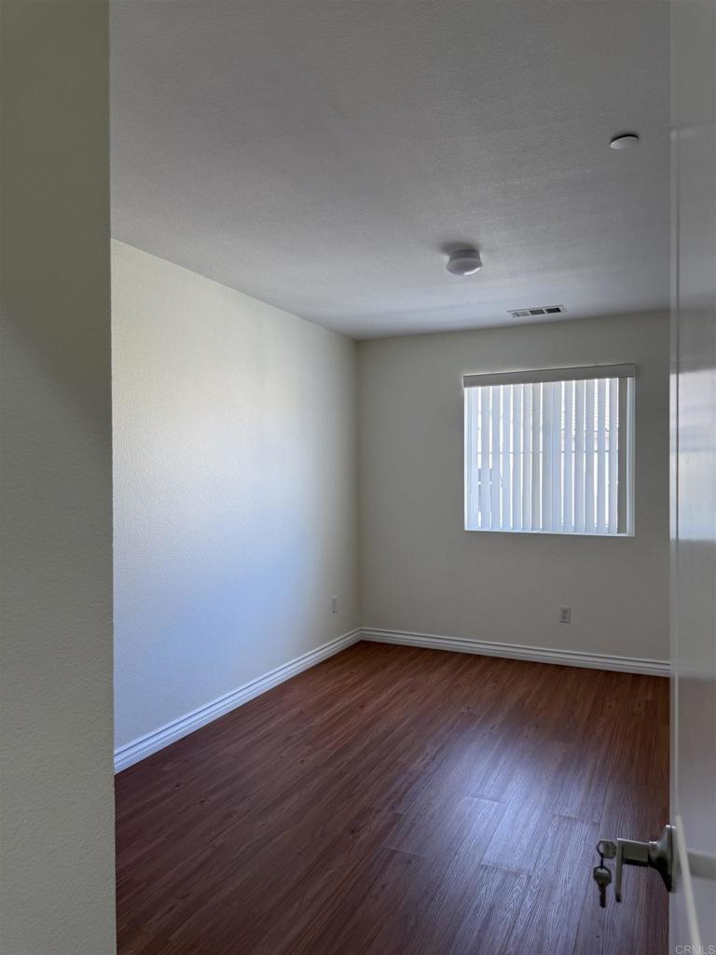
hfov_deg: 56.8
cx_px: 358
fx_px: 662
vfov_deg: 71.6
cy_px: 478
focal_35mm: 24
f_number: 1.78
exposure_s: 1/120
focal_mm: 6.76
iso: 125
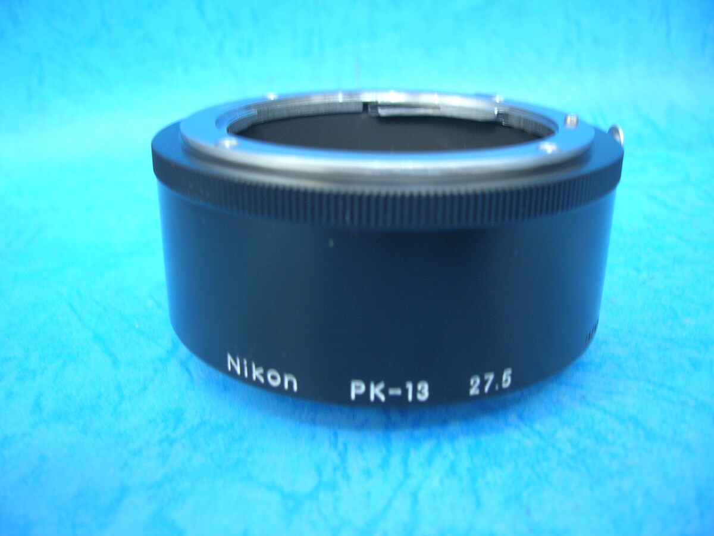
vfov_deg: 41.8
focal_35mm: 34
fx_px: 701
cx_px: 357
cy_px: 268
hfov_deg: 54.0
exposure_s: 1/3.8
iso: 65
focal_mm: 5.7
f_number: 2.9
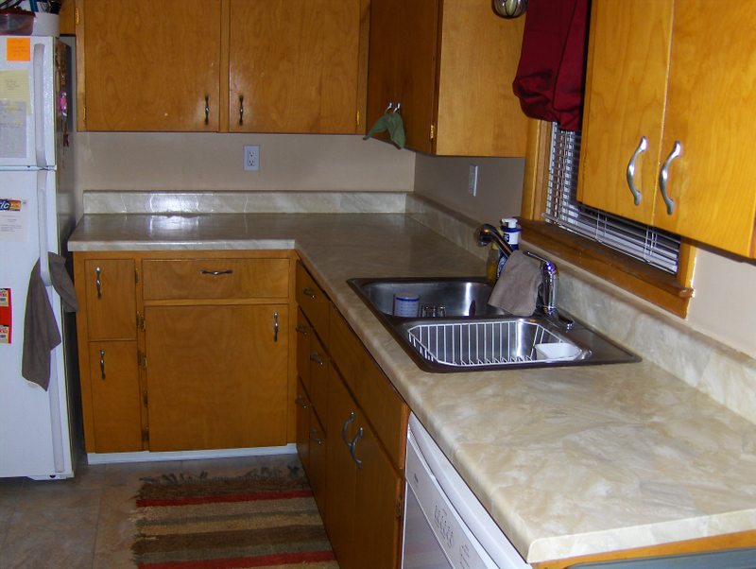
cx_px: 378
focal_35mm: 35
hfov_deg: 52.6
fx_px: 765
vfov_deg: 40.8
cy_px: 284
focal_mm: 7.5
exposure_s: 1/60
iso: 100
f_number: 2.8
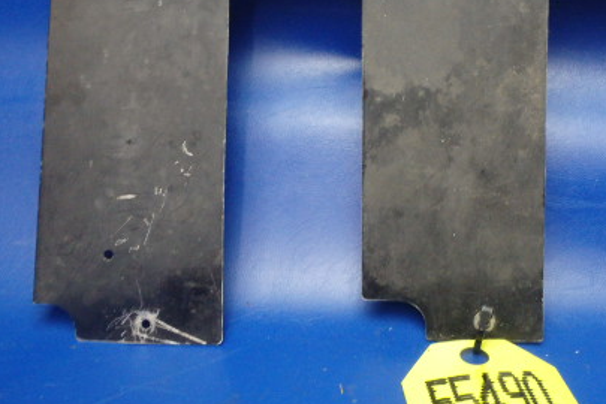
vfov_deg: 28.8
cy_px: 100
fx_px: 774
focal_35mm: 46
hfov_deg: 41.9
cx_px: 428
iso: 500
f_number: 3.9
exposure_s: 1/30
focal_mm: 5
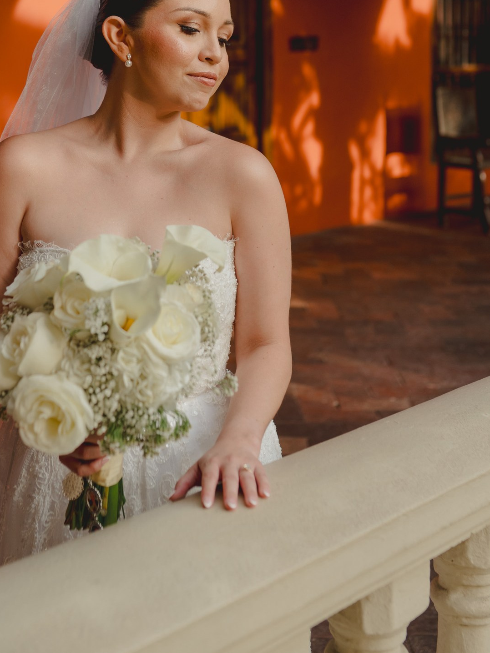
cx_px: 171
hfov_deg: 24.3
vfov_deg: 31.1
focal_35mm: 60
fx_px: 1132
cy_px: 99
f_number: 2.8
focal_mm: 35
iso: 200
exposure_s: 1/640
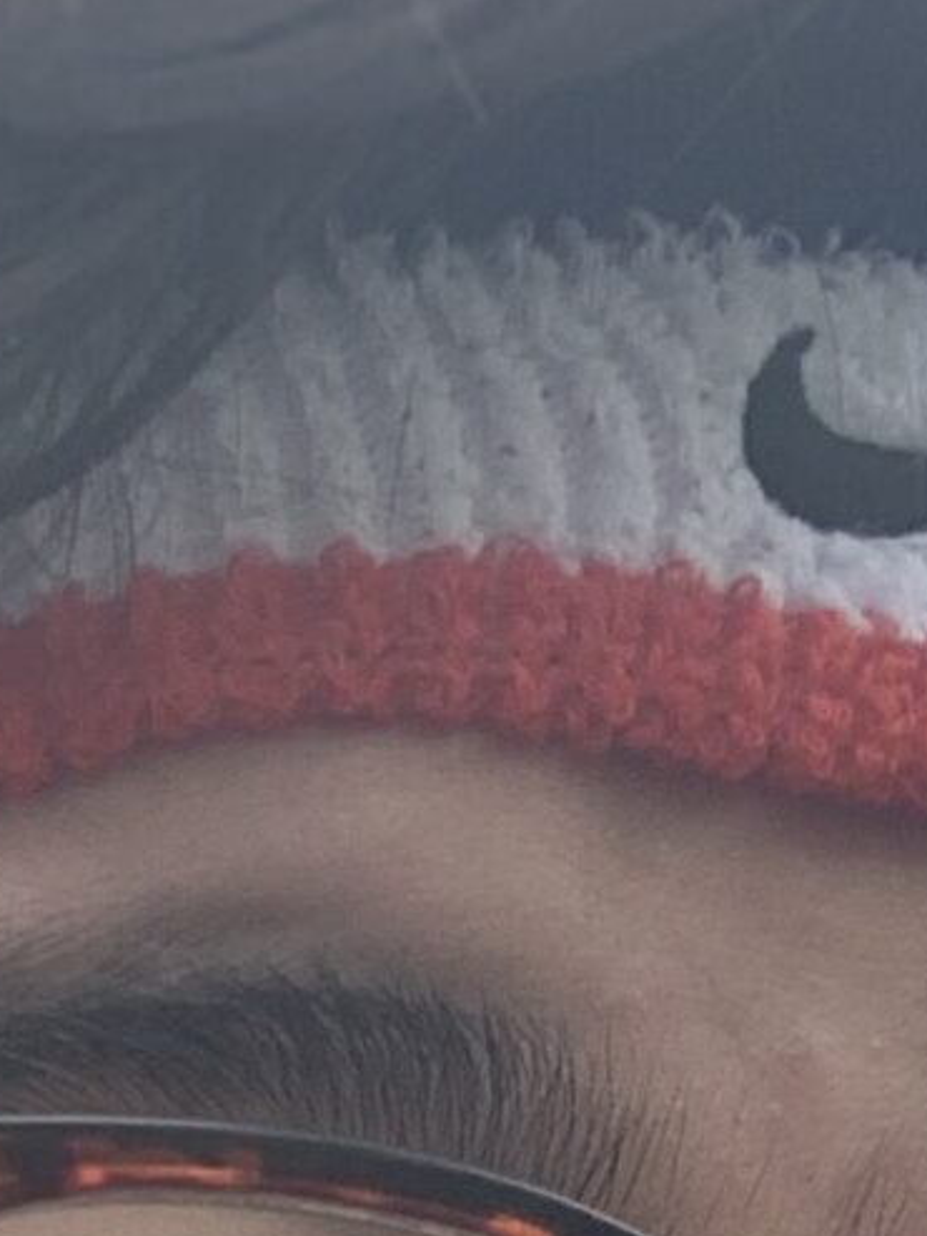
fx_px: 5925
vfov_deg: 11.1
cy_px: 2194
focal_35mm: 166
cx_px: 83
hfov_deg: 8.9
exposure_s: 1/151
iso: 16
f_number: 2.2
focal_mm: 2.87
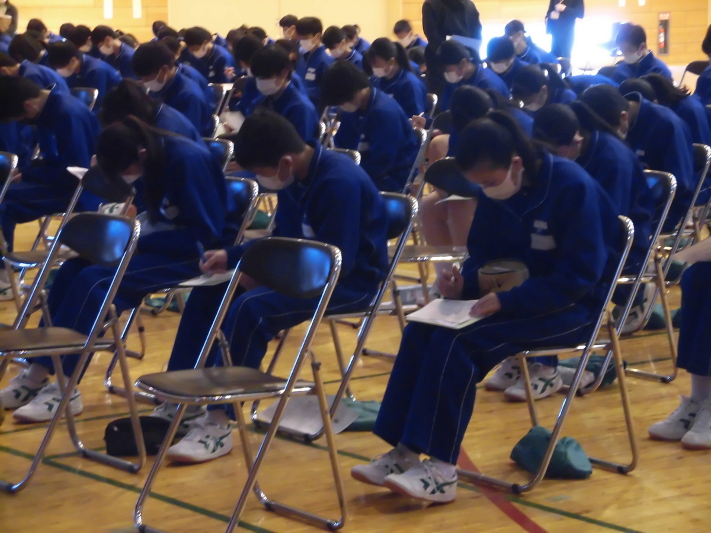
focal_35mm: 104
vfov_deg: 14.2
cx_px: 356
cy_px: 266
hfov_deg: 18.9
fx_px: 2136
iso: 800
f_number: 4.8
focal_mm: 18.63
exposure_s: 1/13
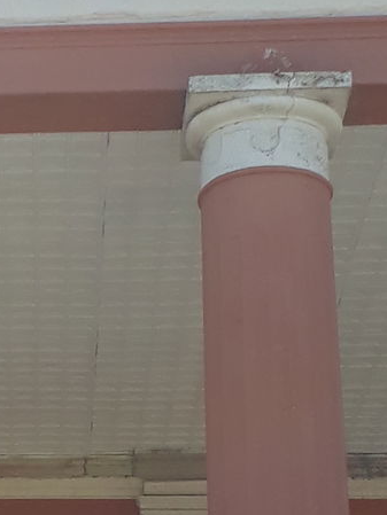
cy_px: 418
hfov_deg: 9.4
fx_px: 2294
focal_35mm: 154
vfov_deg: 12.8
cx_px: -161
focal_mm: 3.6
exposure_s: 1/1127
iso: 40
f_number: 1.9
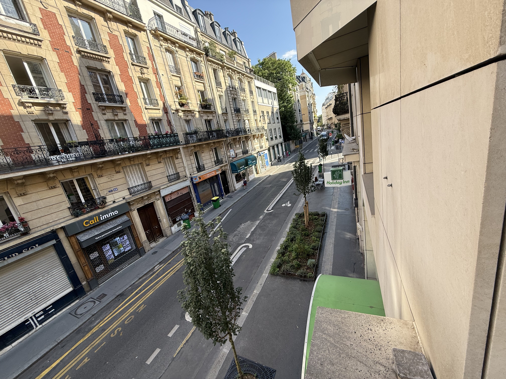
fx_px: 205
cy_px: 190
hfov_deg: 102.1
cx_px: 253
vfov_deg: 85.7
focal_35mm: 14
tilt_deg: -14.1
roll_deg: +10.8
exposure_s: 1/328
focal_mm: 2.22
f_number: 2.2
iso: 64
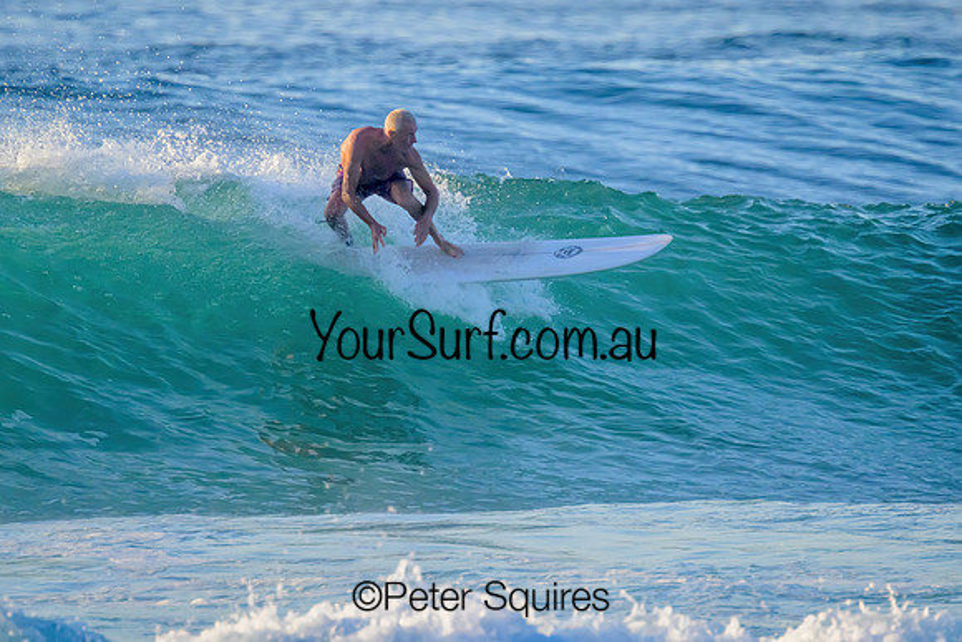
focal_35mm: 953
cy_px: 267
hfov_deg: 2.2
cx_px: 467
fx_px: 25471
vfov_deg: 1.4
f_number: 11
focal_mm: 800
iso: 2500
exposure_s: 1/1600
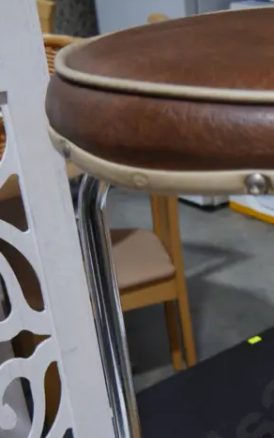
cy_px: 354
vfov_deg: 30.7
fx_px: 778
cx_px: 318
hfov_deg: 19.0
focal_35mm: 65
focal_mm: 14
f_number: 3.5
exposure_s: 1/100
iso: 200
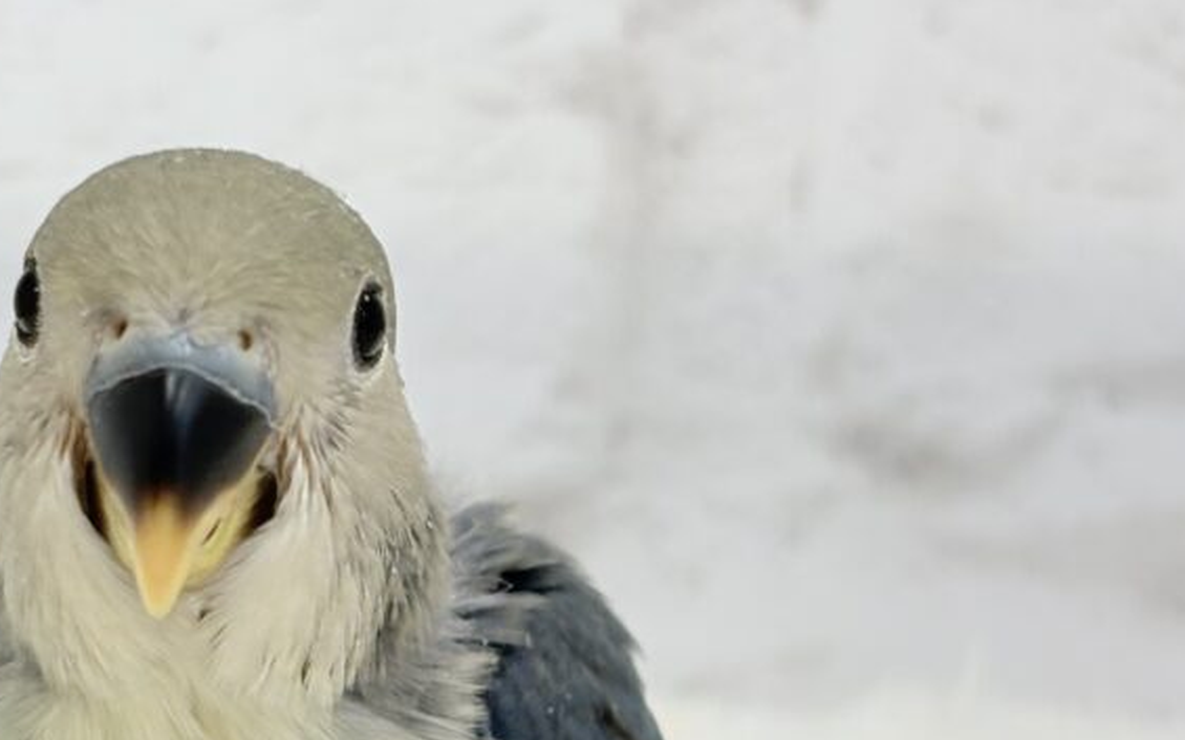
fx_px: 3778
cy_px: 667
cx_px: 187
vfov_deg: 11.1
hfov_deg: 17.6
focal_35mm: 117
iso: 64
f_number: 1.6
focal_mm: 5.96
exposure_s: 1/100
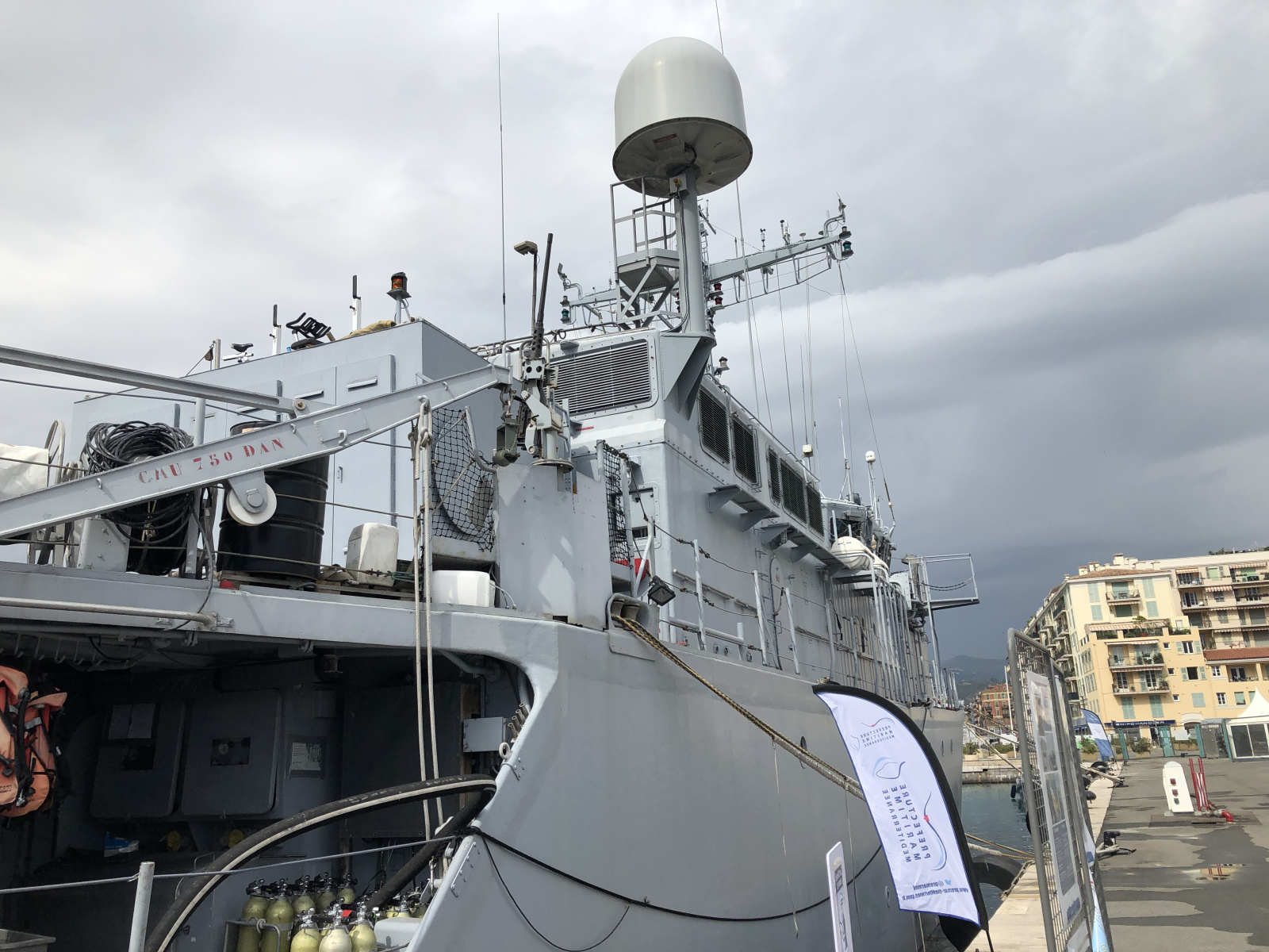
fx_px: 1026
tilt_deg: +15.4
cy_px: 476
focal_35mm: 28
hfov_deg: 63.4
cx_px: 634
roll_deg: +1.7
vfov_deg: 49.7
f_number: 1.8
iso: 20
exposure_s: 1/3205
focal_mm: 3.99
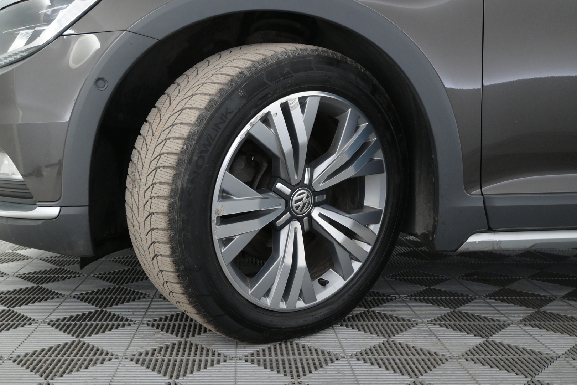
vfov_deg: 34.2
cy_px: 192
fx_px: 625
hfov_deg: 49.6
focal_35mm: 39
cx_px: 288
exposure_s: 1/100
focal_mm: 26
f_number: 5
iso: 2500
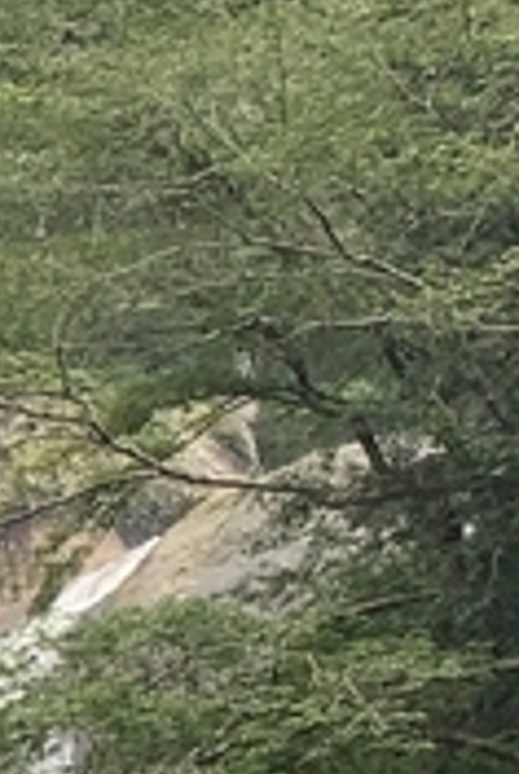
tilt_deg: +23.3
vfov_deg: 10.9
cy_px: 972
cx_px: -1632
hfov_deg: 6.1
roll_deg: +0.3
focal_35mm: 184
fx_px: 3963
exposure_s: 1/310
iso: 25
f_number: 1.8
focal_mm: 4.25
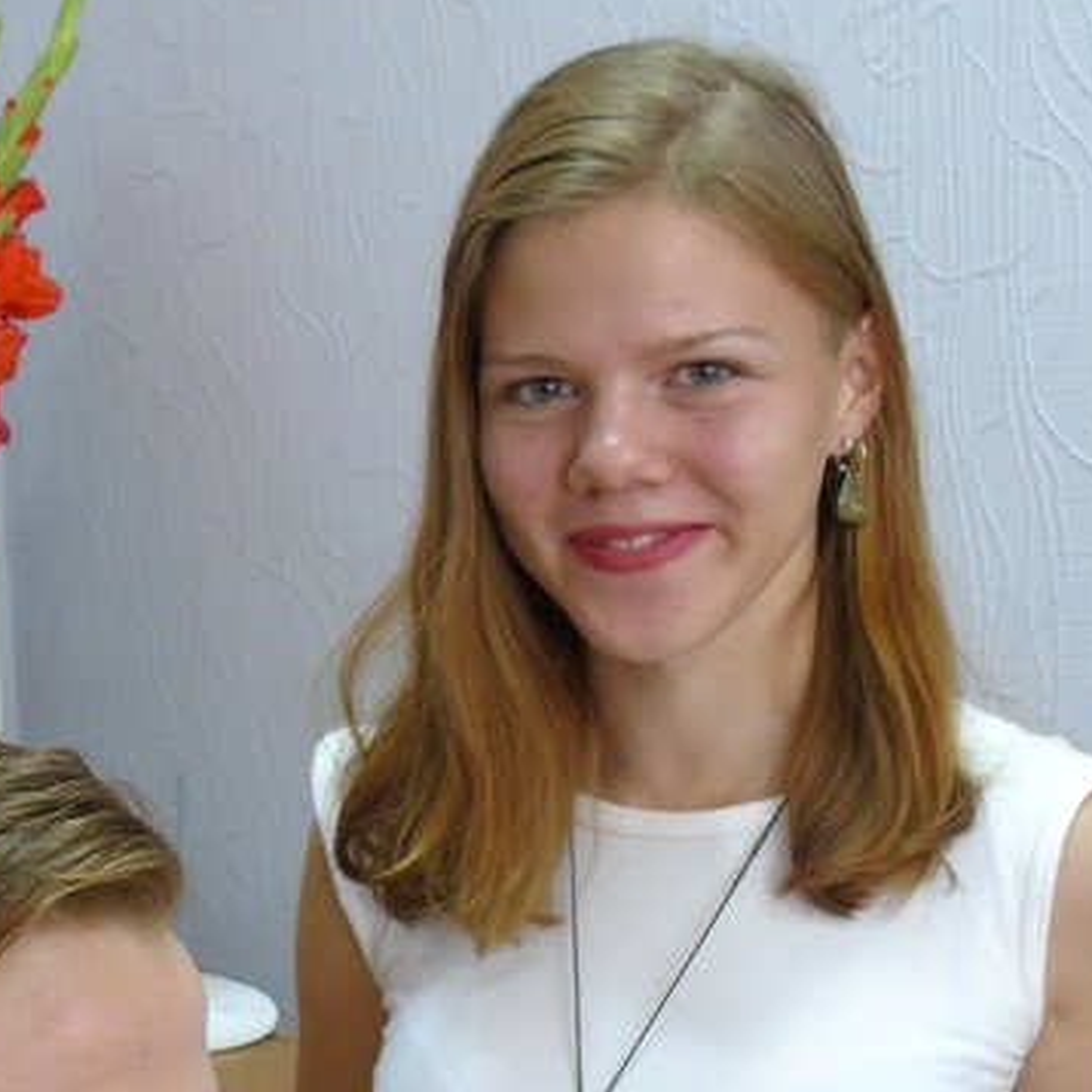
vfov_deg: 18.9
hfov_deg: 19.1
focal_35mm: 91
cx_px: 447
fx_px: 3248
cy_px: 887
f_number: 4.1
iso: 400
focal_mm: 8.2
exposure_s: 1/15
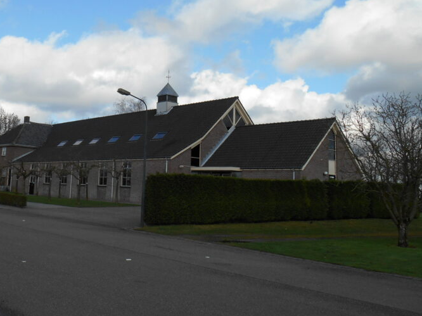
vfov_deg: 35.7
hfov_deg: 45.7
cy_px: 116
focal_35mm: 40
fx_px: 487
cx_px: 123
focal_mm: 4.7
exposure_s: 1/1000
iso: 80
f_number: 3.4
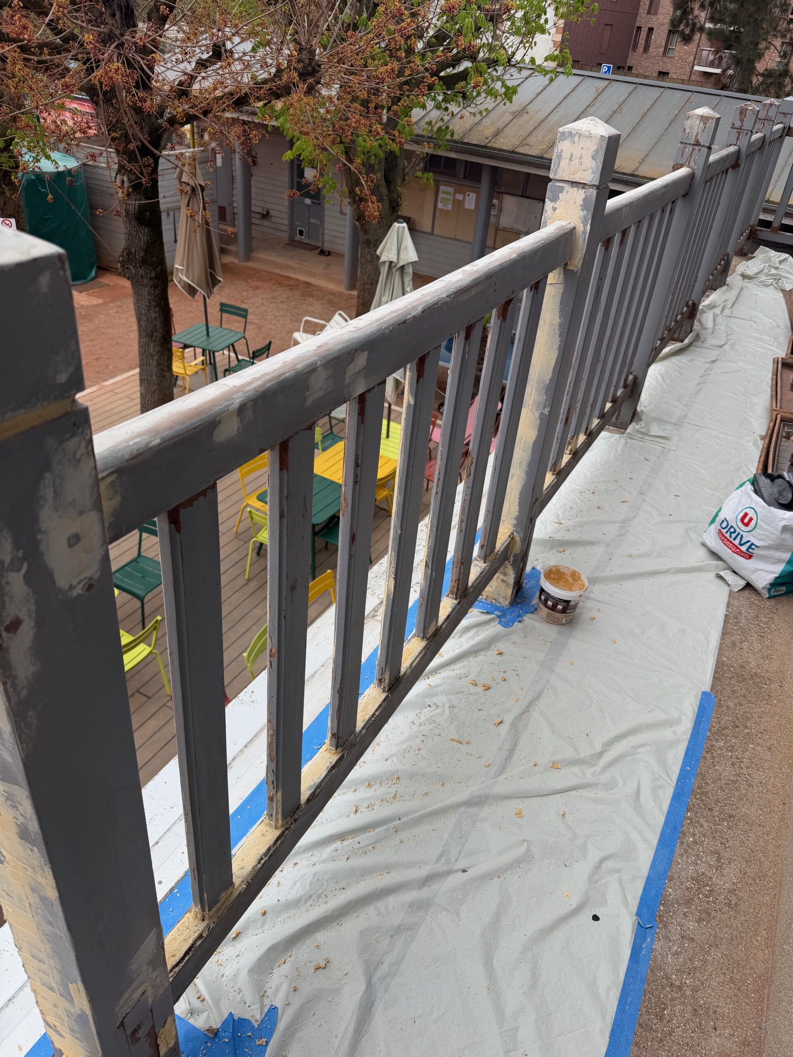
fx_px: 733
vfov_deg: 71.6
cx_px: 396
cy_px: 528
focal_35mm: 24
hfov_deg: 56.8
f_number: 1.78
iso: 80
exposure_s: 1/1385
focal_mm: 6.76
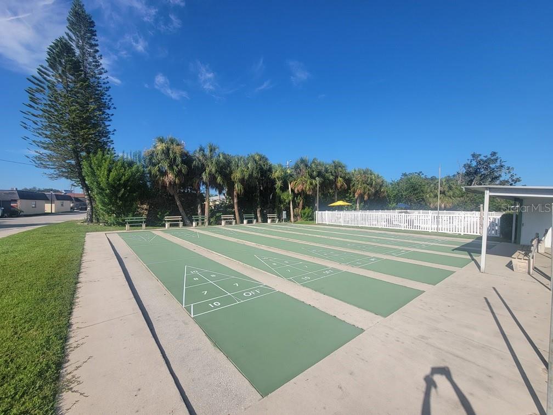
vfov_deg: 89.9
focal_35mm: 13
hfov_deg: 106.2
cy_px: 208
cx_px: 276
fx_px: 208
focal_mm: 2.2
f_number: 2.2
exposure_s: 1/1994
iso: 50
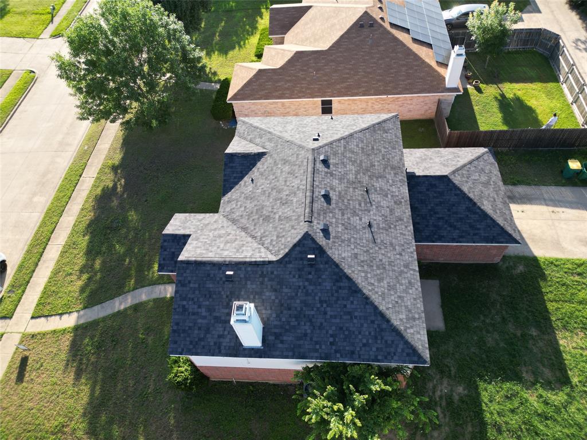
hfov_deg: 71.6
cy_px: 220
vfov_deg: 56.8
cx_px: 294
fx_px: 407
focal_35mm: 24
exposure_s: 1/640
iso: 110
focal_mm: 6.72
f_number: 1.7
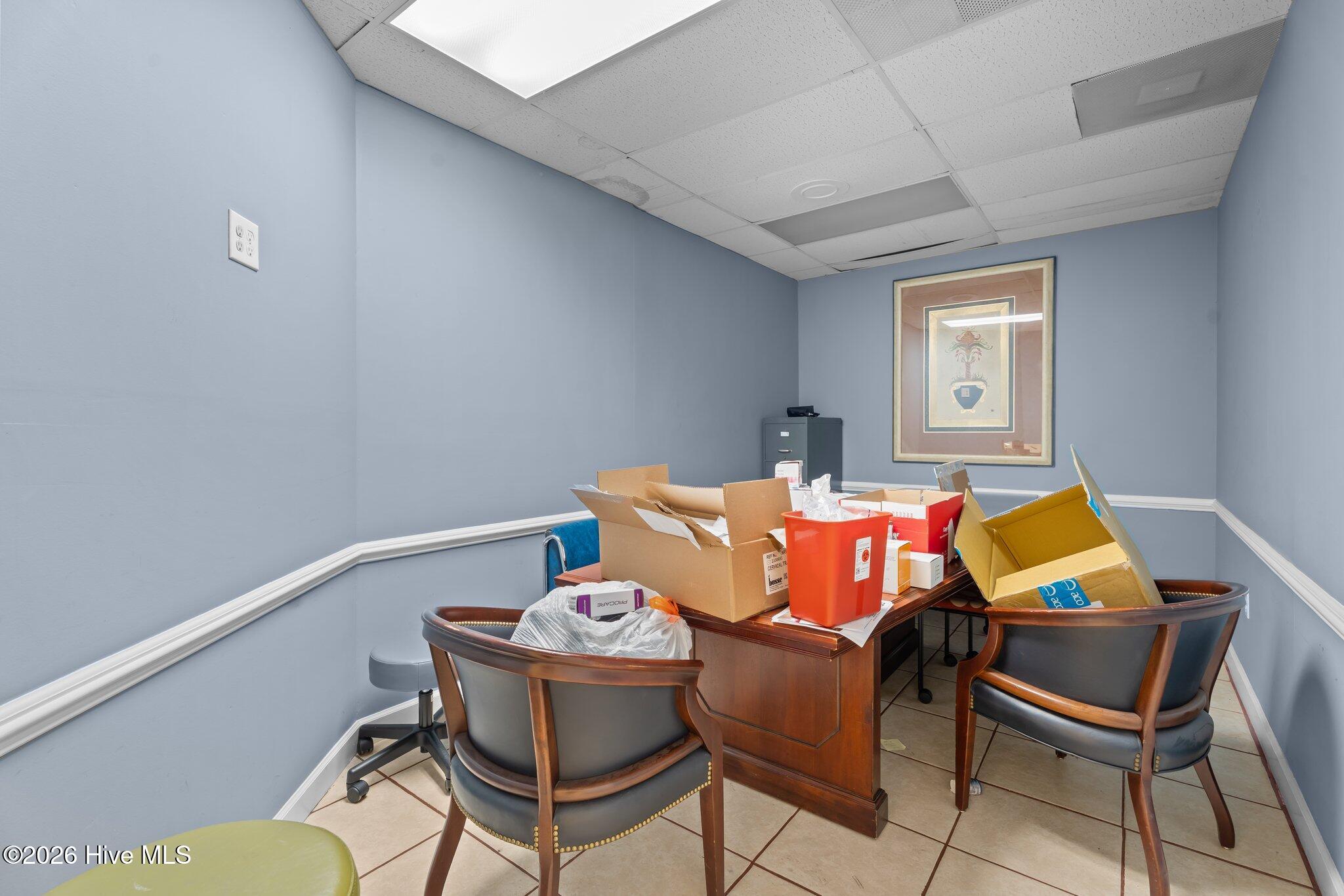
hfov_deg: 96.7
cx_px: 672
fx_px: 597
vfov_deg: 73.7
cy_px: 448
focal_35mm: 16
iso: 400
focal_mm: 16
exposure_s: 2.5
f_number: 8
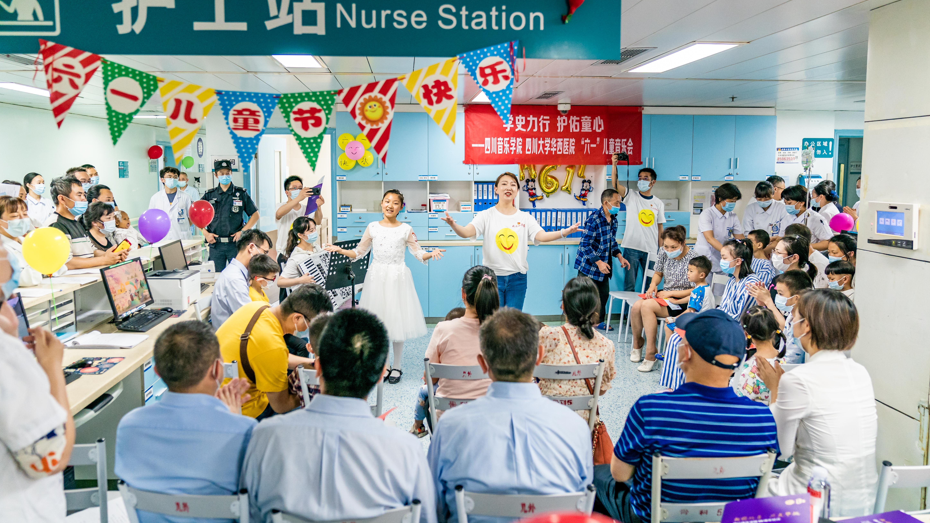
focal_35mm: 26
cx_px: 456
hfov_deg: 71.9
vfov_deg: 44.2
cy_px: 217
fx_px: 641
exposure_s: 1/80
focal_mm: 24
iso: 1600
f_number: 2.8
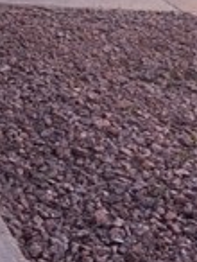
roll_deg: +2.0
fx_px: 961
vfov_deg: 14.1
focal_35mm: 127
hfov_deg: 11.4
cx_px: -61
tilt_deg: -2.2
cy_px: -179
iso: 25
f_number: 2.2
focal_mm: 4.15
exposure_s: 1/195
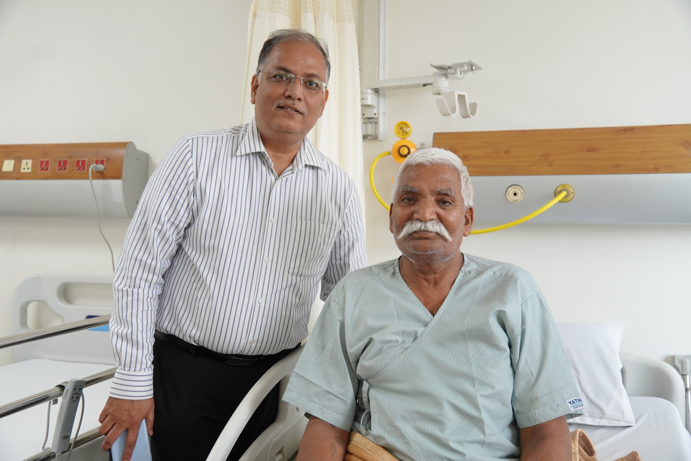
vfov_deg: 35.5
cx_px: 346
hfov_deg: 51.3
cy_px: 230
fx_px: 720
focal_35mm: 38
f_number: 2.8
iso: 500
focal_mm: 25
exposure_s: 1/200
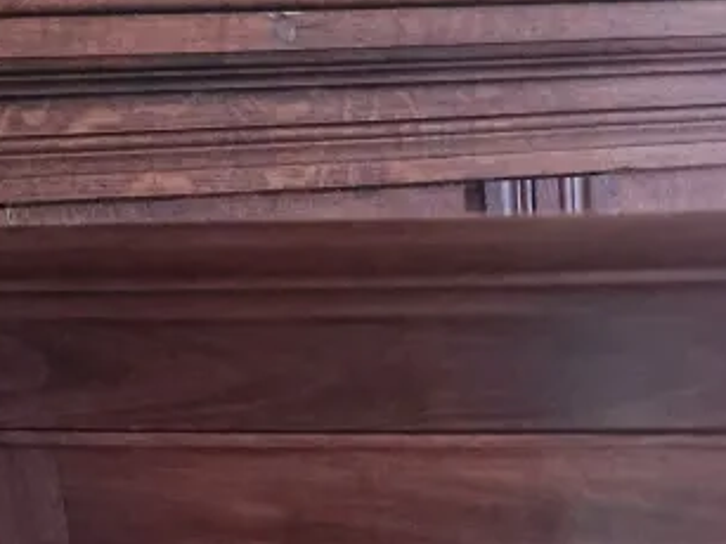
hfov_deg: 34.8
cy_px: 563
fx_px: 1132
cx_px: 542
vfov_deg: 25.5
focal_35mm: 54
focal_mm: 6.4
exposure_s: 1/25
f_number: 1.8
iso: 800
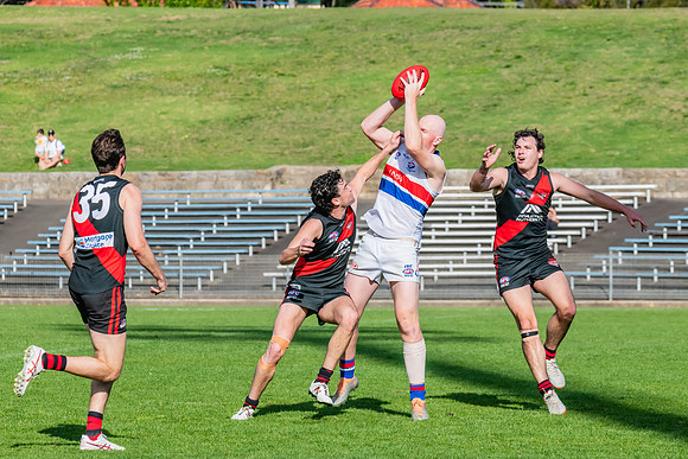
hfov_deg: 7.1
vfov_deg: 4.8
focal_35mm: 289
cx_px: 393
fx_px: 5518
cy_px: 144
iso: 800
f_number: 11
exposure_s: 1/1600
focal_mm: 210
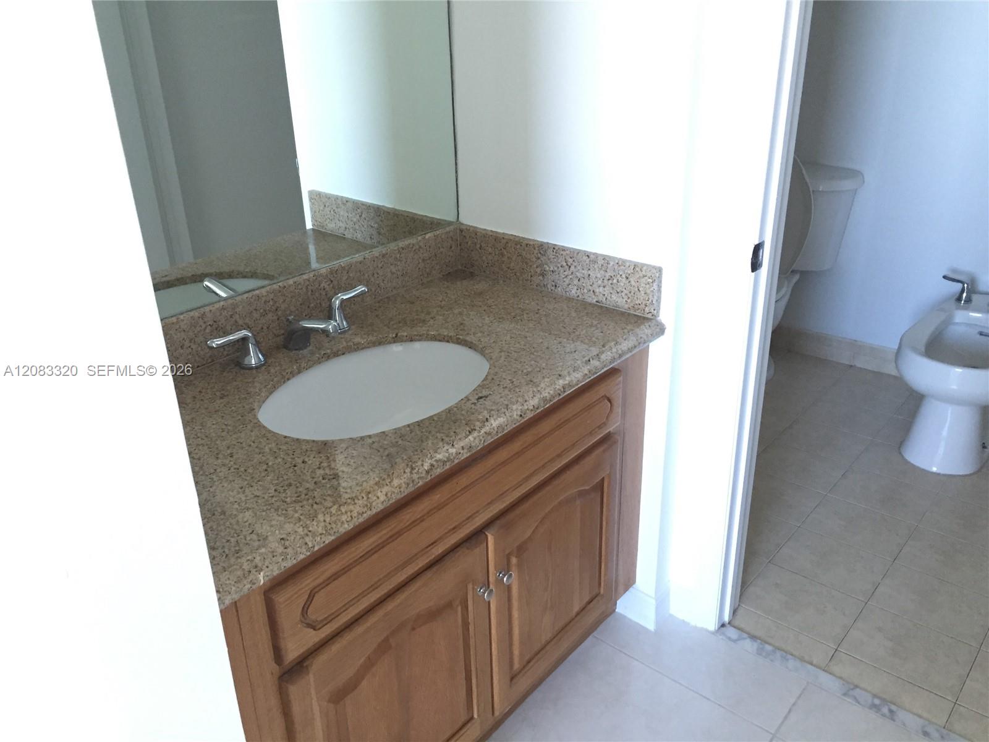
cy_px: 371
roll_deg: +1.9
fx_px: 829
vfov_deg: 48.2
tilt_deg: -26.2
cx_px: 494
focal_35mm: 29
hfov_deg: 61.7
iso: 125
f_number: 2.2
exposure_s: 1/30
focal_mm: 4.15
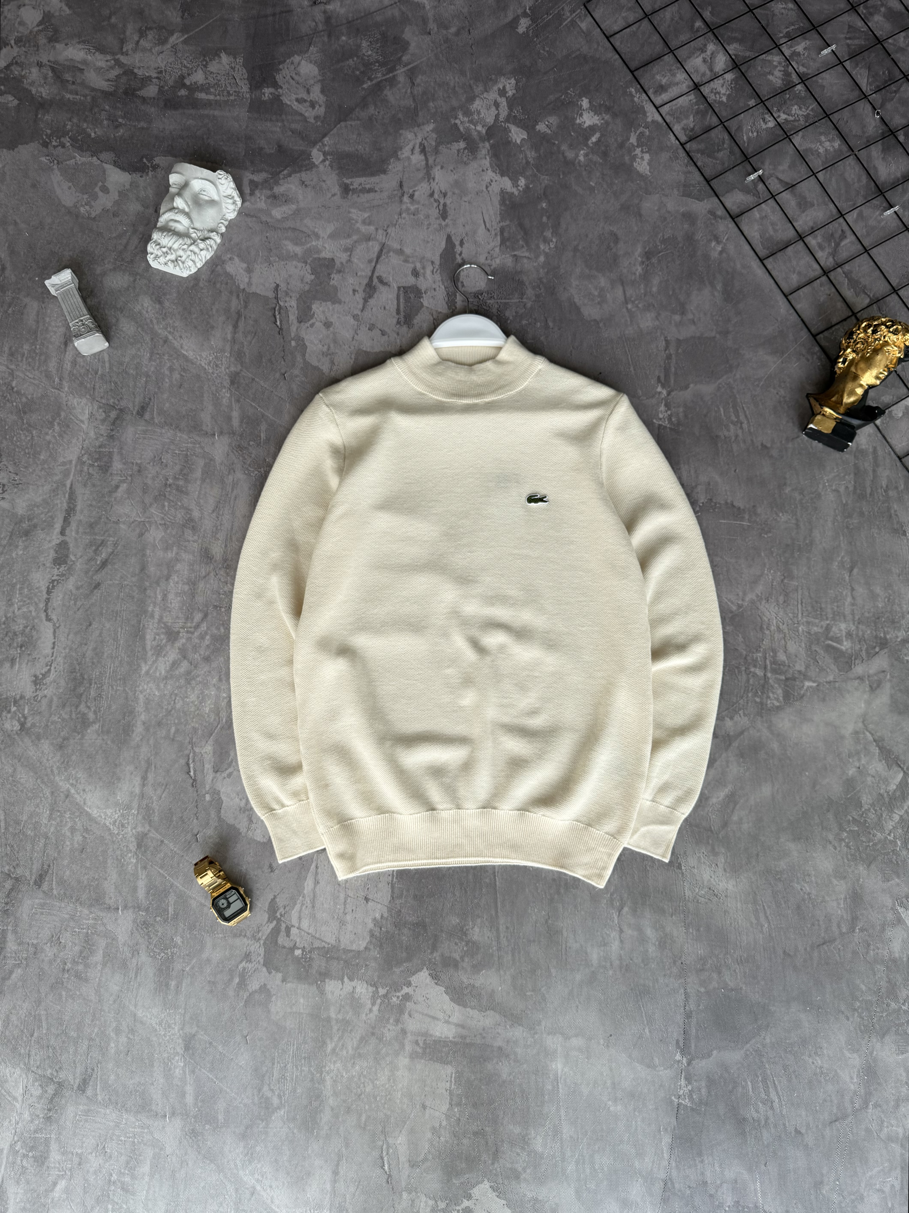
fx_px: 840
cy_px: 606
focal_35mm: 24
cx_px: 454
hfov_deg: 56.8
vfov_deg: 71.6
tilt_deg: -79.6
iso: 64
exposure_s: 1/222
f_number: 1.78
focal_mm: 6.76
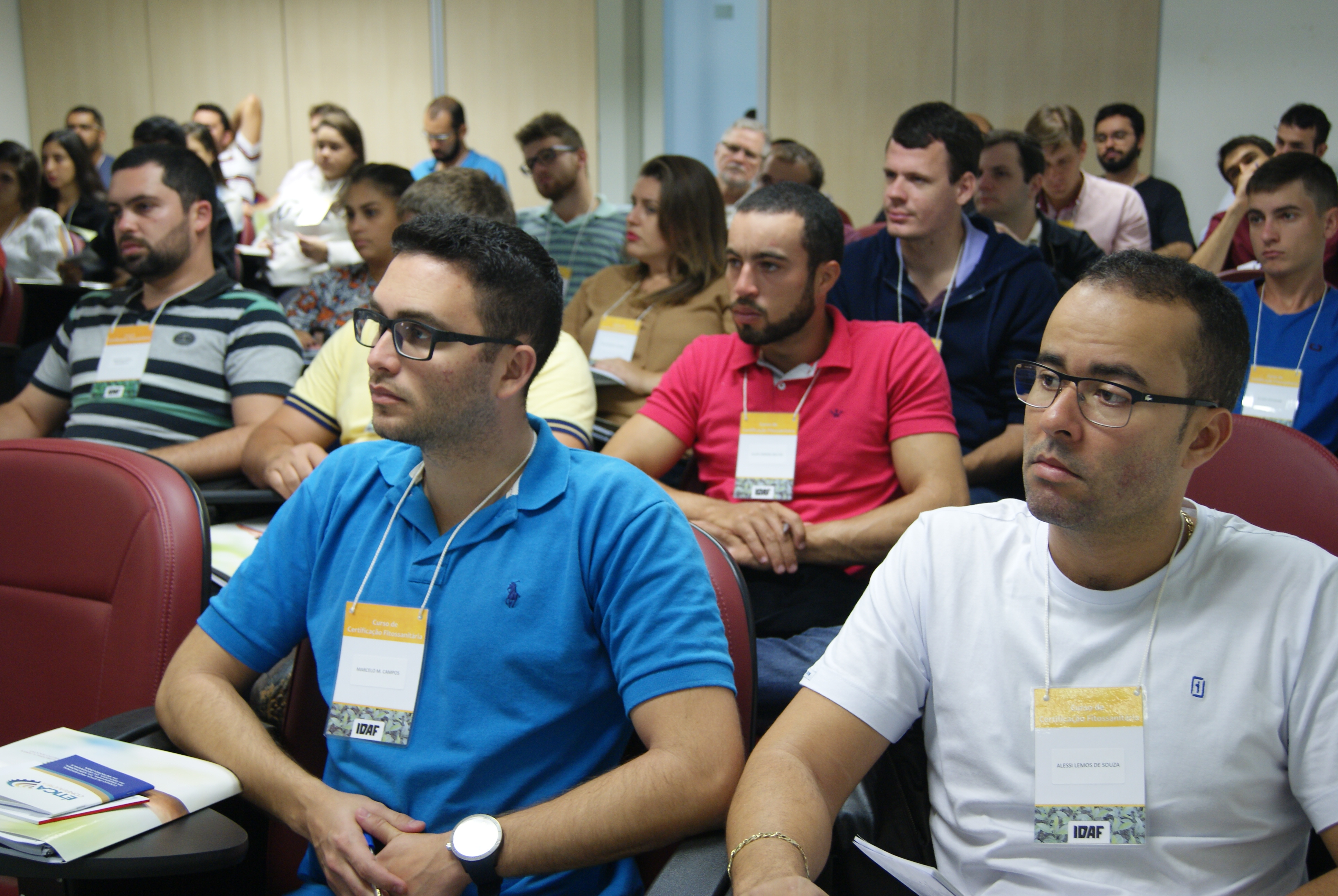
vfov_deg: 32.0
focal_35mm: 42
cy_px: 448
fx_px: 1563
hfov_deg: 46.3
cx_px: 669
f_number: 4.5
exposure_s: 1/25
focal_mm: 28
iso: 400
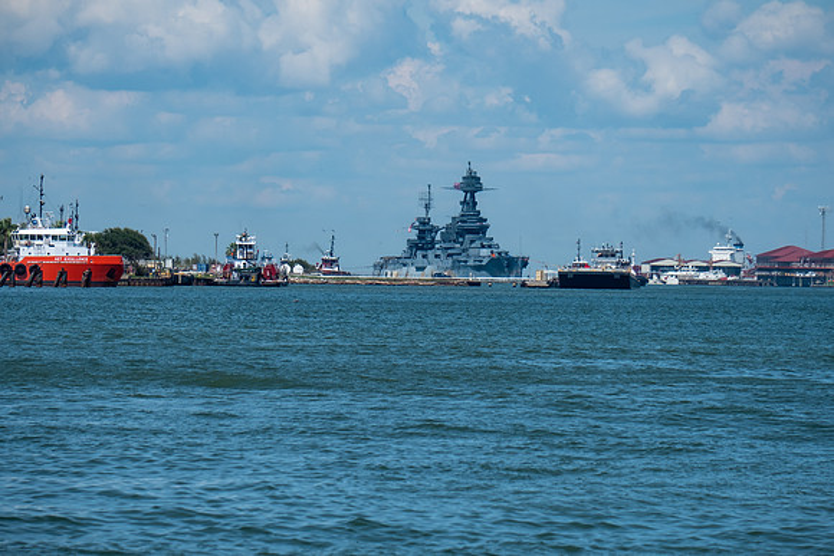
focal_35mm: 308
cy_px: 278
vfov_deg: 4.5
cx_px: 417
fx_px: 7148
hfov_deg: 6.7
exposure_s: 1/1500
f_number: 6.4
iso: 200
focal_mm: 200
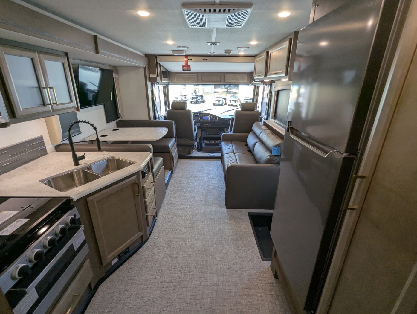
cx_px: 208
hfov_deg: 94.4
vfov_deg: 78.2
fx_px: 193
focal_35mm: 16
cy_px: 157
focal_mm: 2.35
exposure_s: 1/106
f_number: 2.2
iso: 106
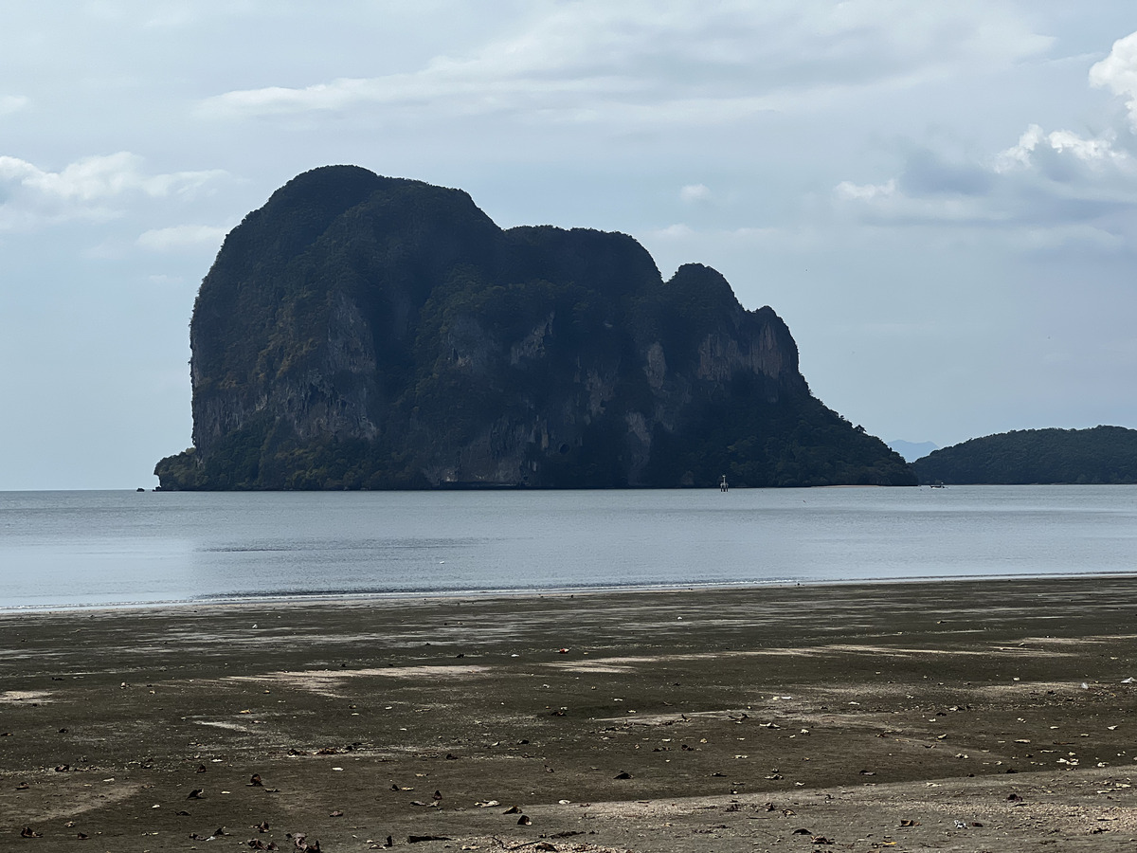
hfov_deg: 25.3
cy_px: 426
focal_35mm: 77
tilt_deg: +1.9
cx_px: 568
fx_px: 2529
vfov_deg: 19.1
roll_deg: +0.7
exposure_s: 1/1393
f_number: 2.8
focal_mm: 9
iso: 32
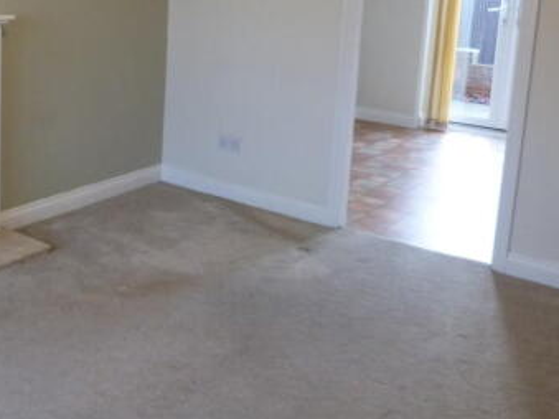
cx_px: 129
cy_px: 95
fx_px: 694
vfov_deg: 32.8
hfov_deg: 42.3
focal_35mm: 43
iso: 400
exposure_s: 1/30
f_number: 2.8
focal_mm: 4.5
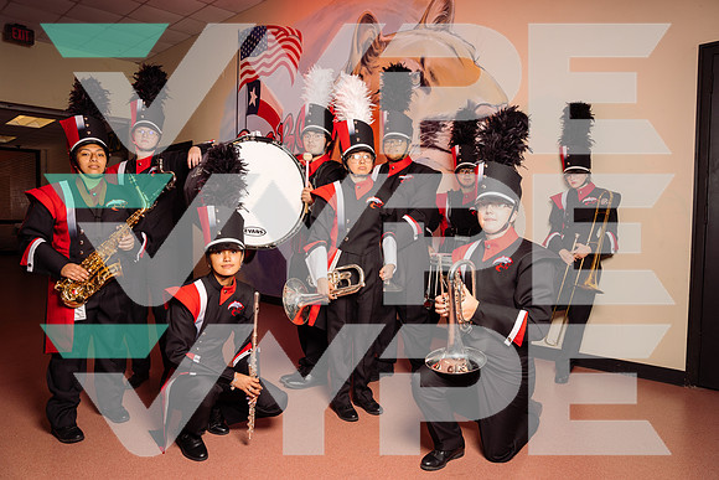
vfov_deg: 51.3
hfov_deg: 71.5
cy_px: 240
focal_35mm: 25
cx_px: 360
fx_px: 499
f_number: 8
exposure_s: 1/250
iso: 200
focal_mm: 25
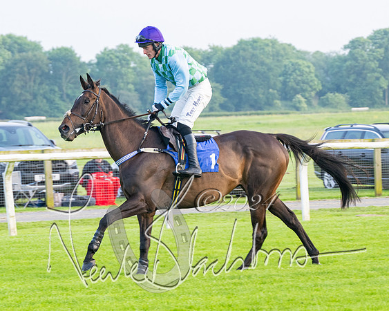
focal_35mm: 205
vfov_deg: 7.5
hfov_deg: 9.4
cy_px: 141
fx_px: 2358
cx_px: 174
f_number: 4
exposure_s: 1/500
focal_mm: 98
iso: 400
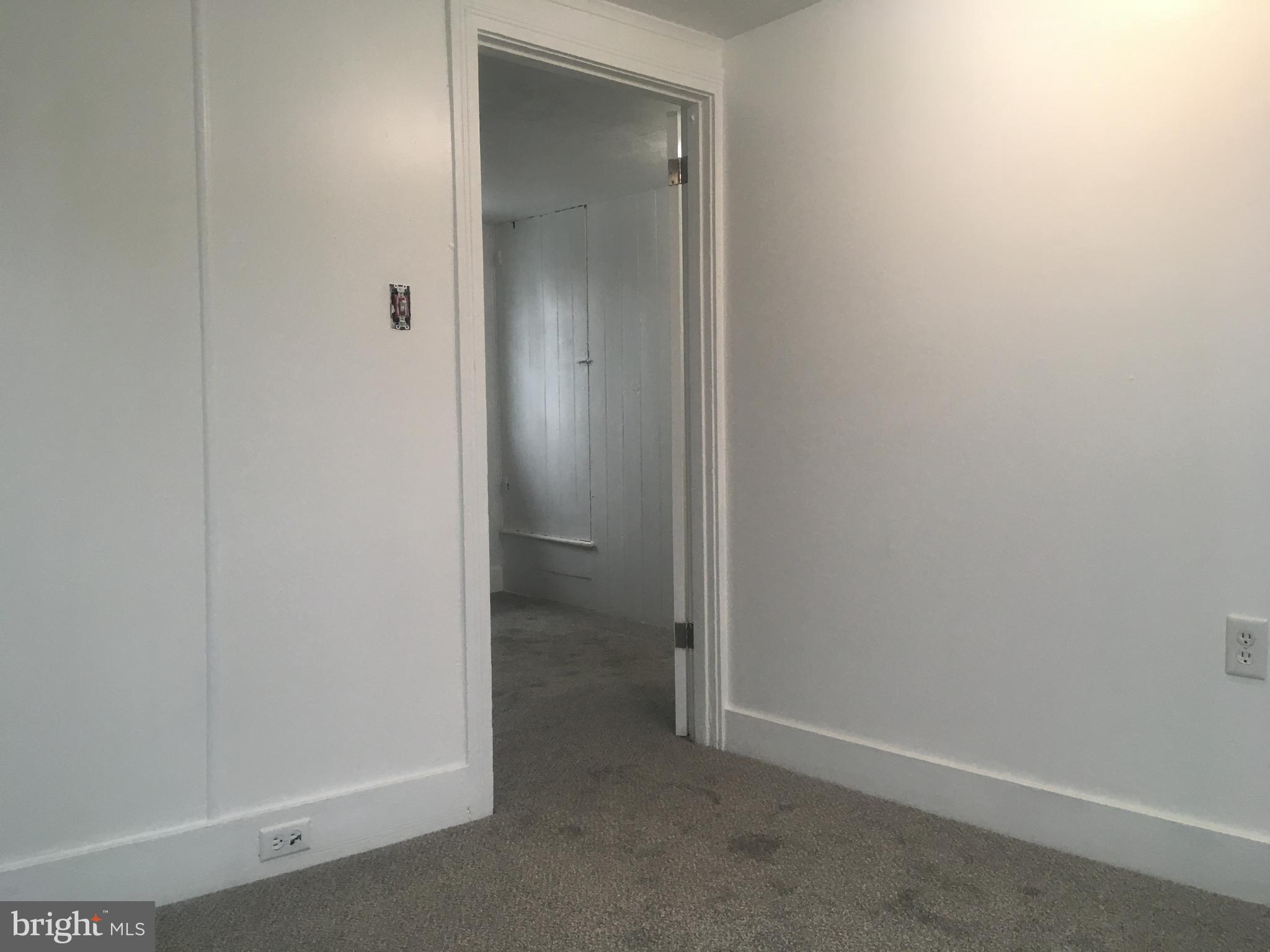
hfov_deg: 61.7
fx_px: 1064
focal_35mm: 29
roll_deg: +1.6
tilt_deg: -1.6
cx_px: 635
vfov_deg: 48.2
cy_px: 476
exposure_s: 1/30
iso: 32
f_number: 2.2
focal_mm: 4.15
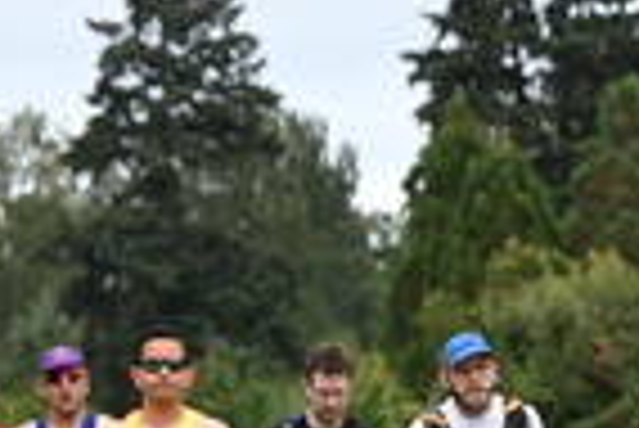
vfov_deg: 3.9
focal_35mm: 352
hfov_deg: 5.8
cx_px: 1040
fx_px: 6254
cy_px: 412
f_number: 6.3
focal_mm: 91
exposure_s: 1/125
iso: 450
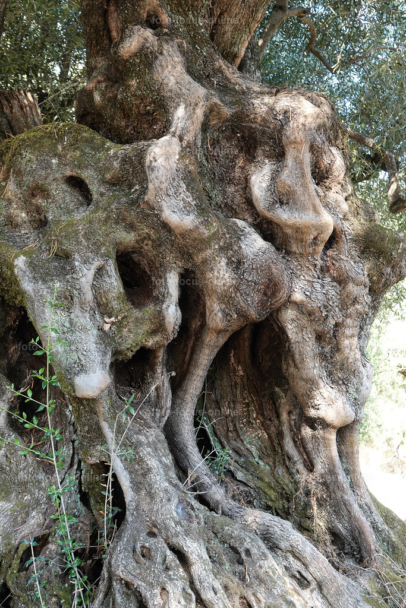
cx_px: 203
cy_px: 304
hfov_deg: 31.2
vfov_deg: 45.4
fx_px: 727
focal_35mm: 43
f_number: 3.2
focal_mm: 15.73
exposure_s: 1/50
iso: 160
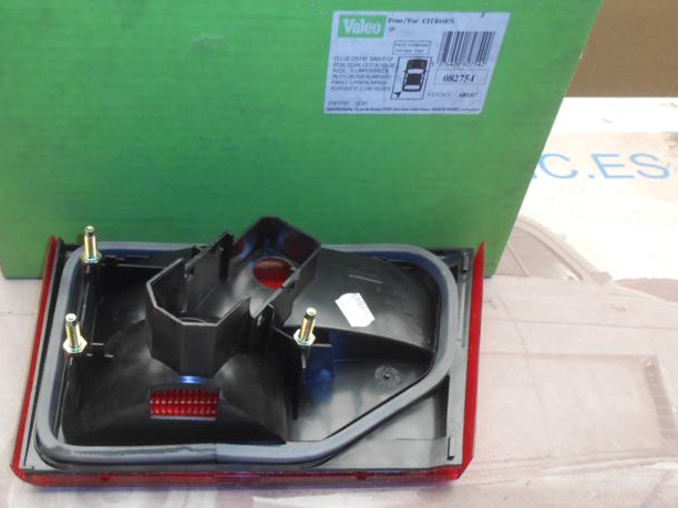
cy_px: 317
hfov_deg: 53.3
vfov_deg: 41.5
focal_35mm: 34
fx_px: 666
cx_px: 250
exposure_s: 1/30
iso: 200
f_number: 3.5
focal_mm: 4.6
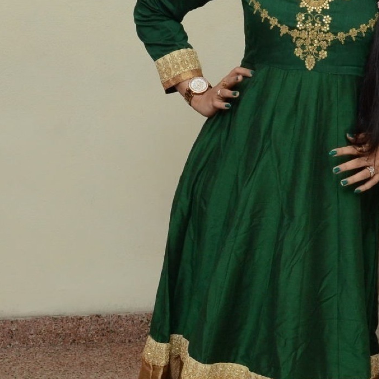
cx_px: 265
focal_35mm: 100
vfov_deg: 17.4
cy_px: 229
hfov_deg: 17.3
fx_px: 1239
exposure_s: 1/125
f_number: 7.1
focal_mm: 30
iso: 1600
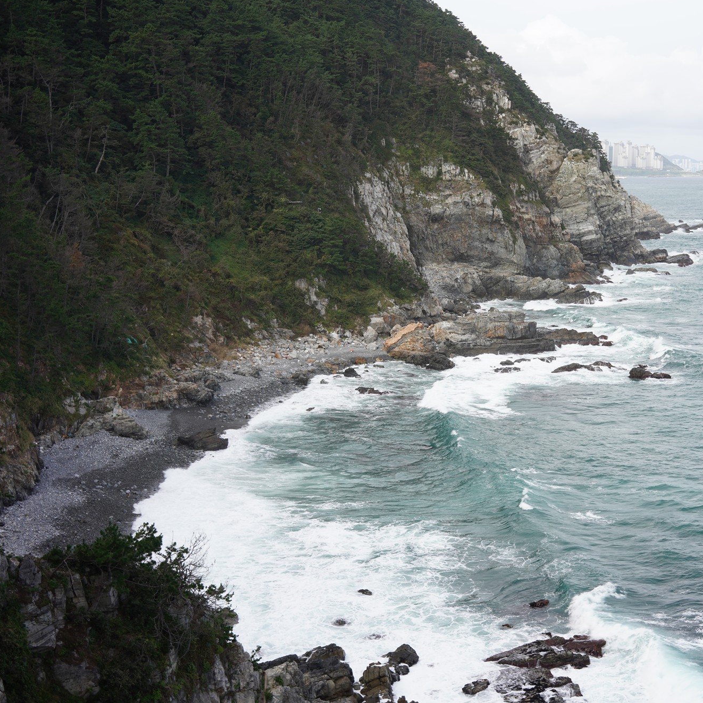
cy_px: 349
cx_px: 511
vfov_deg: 37.6
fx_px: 1034
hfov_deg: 36.8
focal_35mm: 45
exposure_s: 1/80
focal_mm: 35
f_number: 9
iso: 100
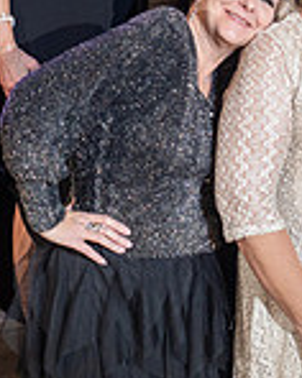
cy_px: -47
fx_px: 2060
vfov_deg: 10.4
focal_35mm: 184
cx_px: 537
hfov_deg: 8.1
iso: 2000
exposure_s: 1/200
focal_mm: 50
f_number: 4
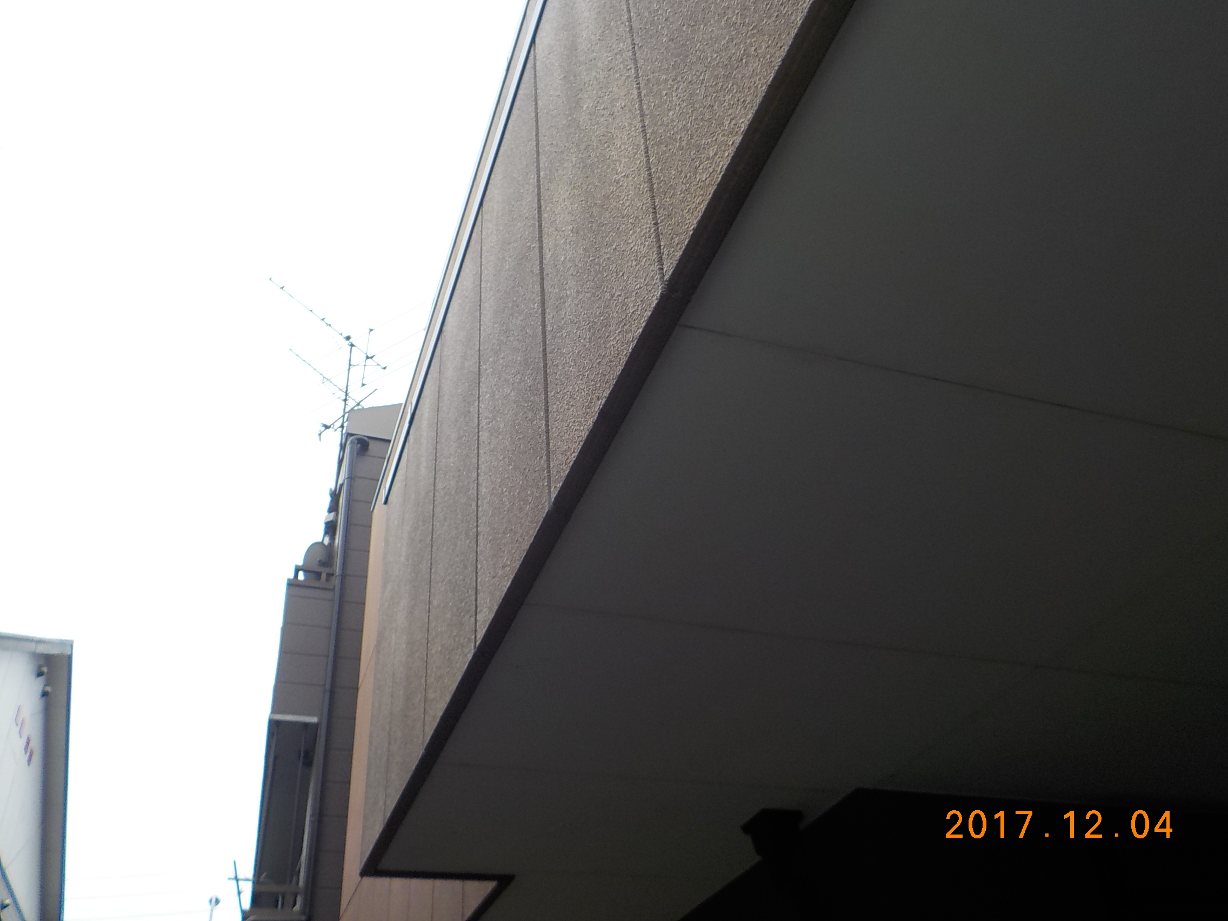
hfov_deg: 60.0
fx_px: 1064
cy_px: 460
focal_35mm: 30
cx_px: 614
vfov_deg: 46.8
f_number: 3.3
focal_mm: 4.1
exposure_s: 1/320
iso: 125
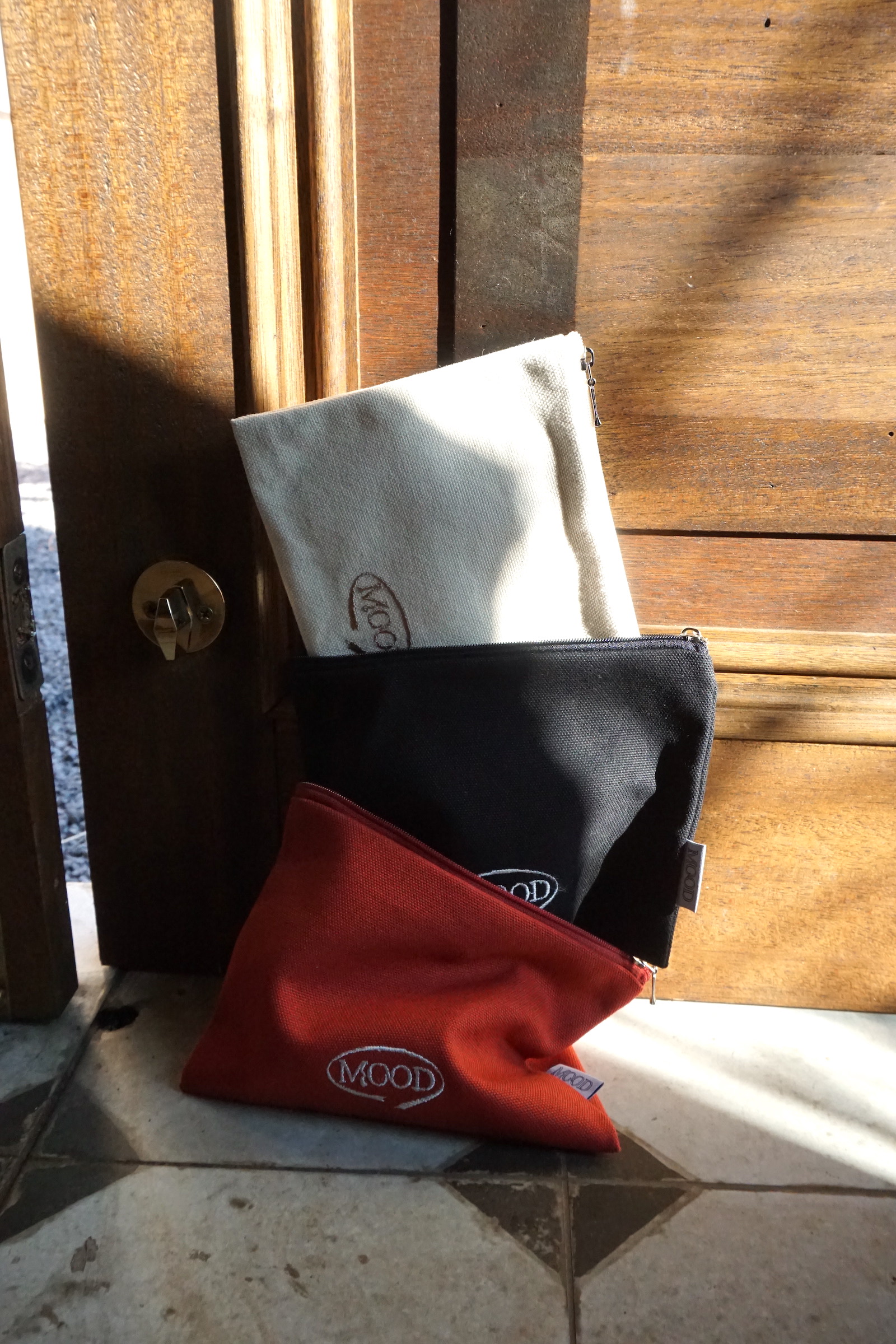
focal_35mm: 32
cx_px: 448
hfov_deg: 41.7
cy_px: 672
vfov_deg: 59.5
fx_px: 1176
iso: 2500
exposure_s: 1/500
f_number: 9
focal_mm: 21
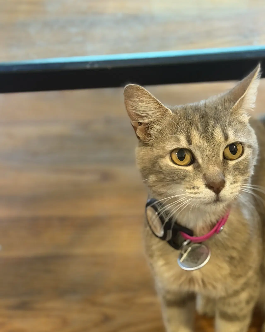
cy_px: 218
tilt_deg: -49.2
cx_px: 192
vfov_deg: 25.3
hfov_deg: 20.3
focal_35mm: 75
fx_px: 735
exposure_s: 1/40
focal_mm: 6.76
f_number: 1.78
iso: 400
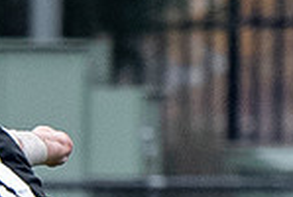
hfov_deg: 0.5
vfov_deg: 0.3
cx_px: -431
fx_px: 33607
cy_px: 287
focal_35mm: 4121
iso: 450
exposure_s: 1/800
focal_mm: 200
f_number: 4
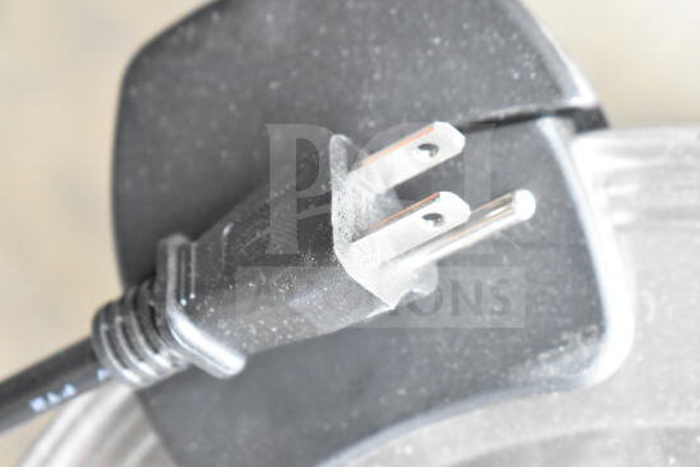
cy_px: 226
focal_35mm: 93
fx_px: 1800
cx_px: 380
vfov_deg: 14.8
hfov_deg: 22.0
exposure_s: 1/100
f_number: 5.6
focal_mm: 55
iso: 4000
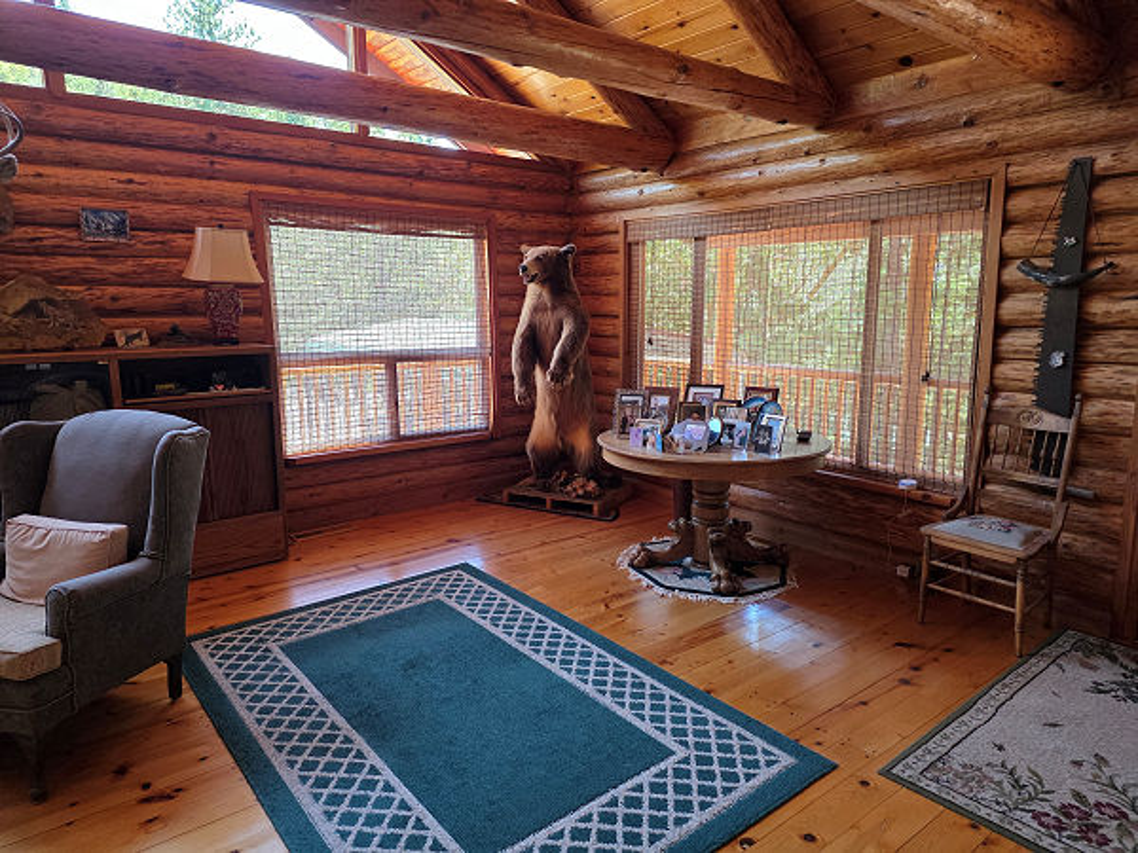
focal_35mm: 23
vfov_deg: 58.9
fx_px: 756
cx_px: 569
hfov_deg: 73.9
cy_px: 426
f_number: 1.7
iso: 320
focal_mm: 6.3
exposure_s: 1/120
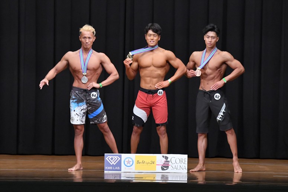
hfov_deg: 10.2
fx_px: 1615
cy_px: 96
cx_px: 144
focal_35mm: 202
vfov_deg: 6.8
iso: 8000
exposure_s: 1/400
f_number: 5.6
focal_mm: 135
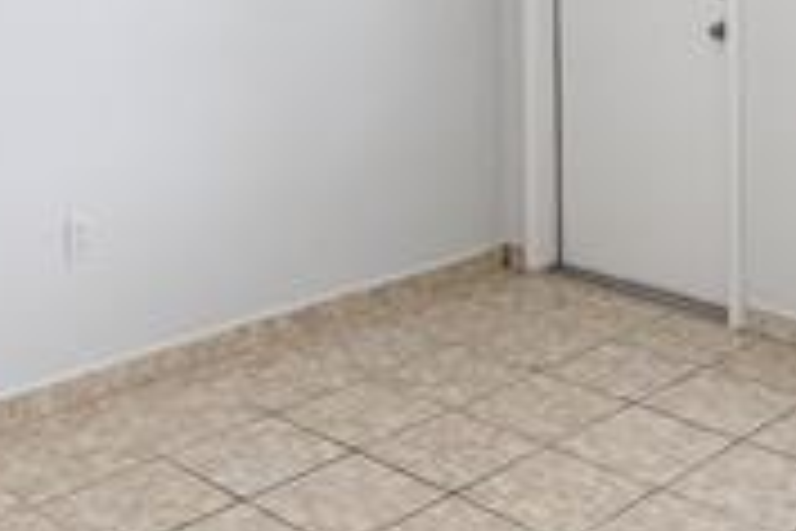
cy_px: -135
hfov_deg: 34.3
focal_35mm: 58
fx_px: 1282
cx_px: 508
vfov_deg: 21.4
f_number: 4.5
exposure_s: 1/125
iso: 640
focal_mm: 16
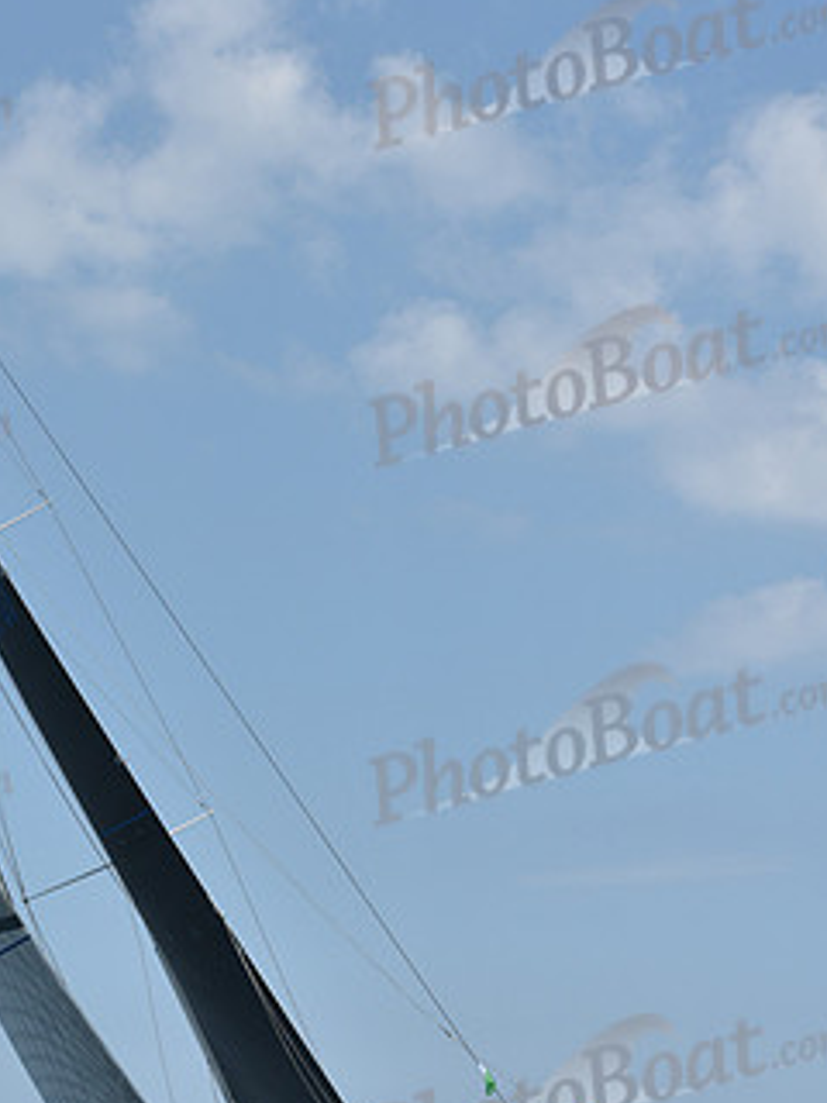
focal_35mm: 122
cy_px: 607
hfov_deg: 12.1
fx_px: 3886
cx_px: 191
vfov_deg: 16.1
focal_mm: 70
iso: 250
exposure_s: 1/1250
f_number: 9
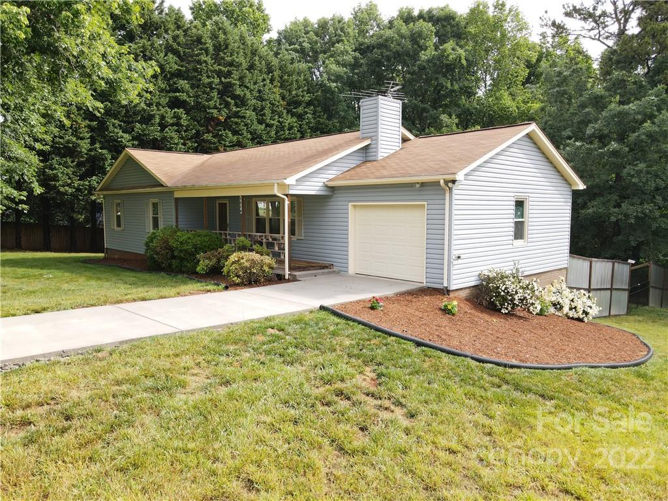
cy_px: 250
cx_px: 334
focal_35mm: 24
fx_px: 463
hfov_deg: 71.6
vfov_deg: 56.8
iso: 100
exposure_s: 1/160
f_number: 2.8
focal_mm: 4.5
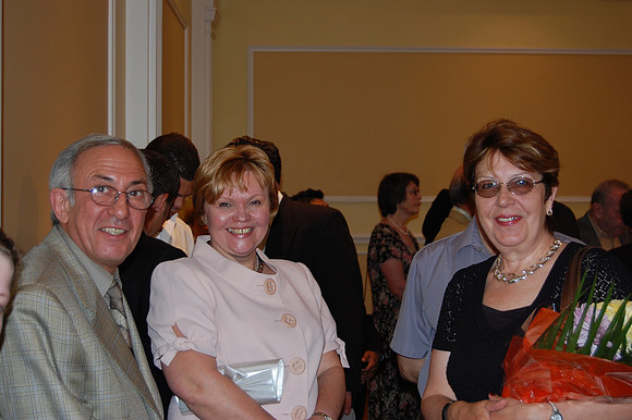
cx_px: 316
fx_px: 1000
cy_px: 210
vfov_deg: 23.8
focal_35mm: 57
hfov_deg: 35.1
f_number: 4.8
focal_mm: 38
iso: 400
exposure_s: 1/60
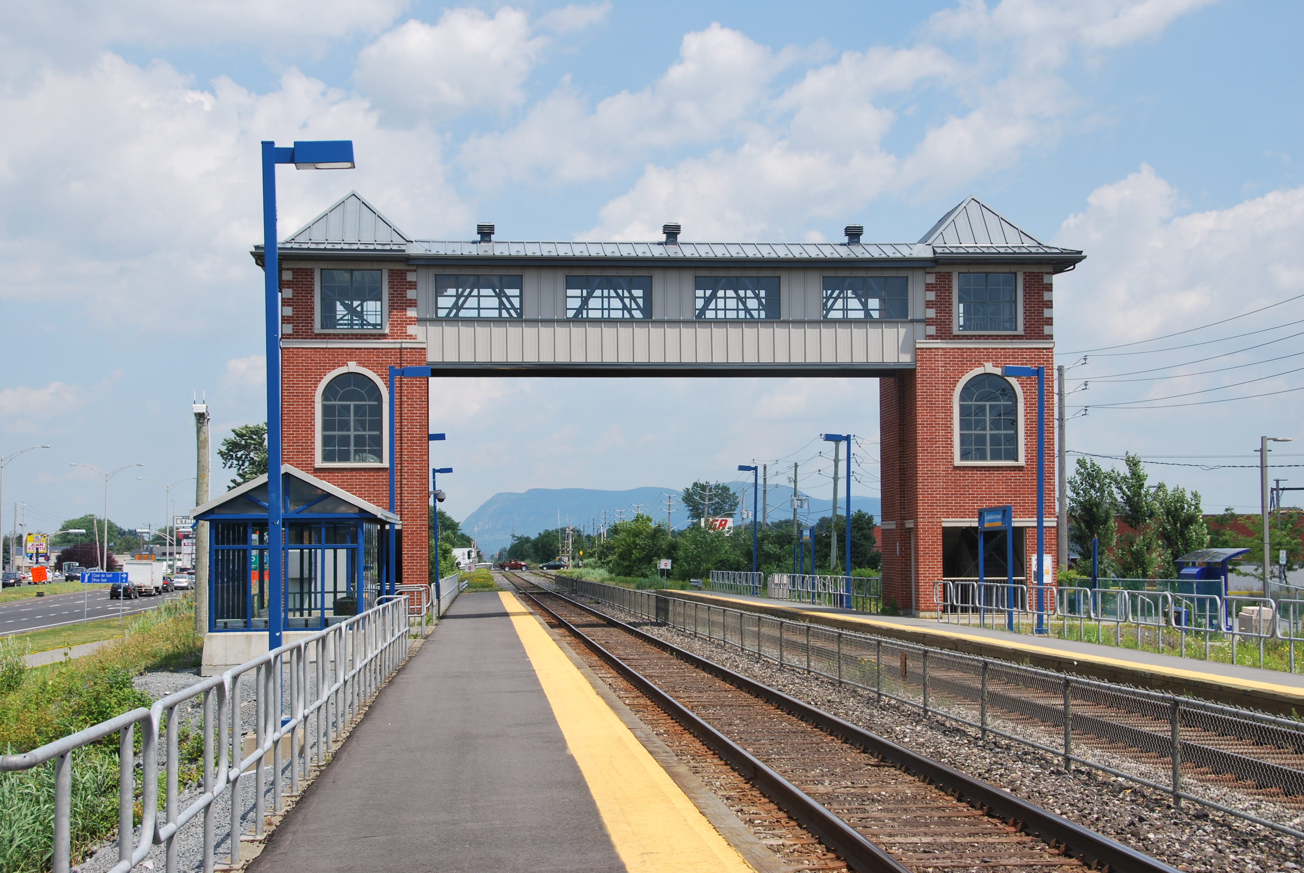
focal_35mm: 54
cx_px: 652
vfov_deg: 25.1
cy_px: 436
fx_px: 1958
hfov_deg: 36.8
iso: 100
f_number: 8
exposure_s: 1/250
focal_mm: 36
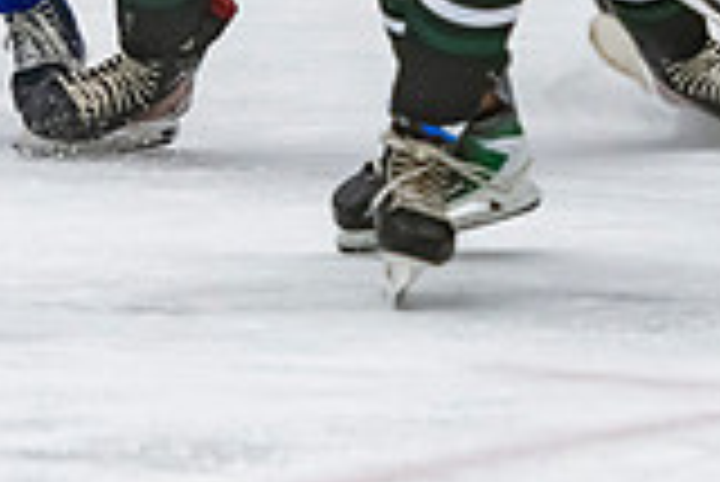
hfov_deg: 3.1
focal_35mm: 668
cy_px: -200
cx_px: 114
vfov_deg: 2.1
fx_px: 13372
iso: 2000
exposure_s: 1/640
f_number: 3.2
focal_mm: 135
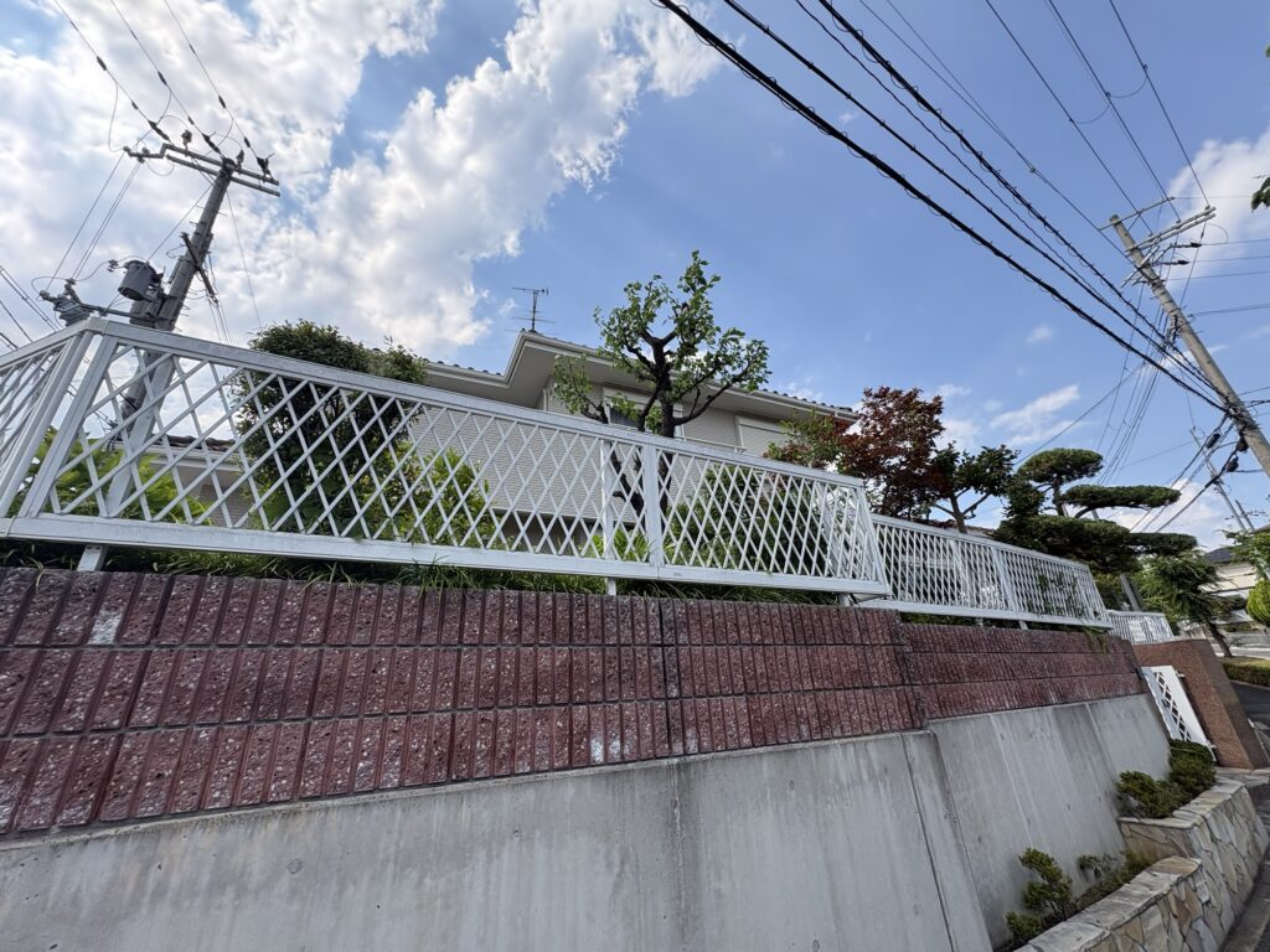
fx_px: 514
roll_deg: +3.7
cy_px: 476
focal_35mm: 14
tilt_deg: +24.5
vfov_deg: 85.7
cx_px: 635
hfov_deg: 102.1
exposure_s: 1/1709
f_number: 2.2
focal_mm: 2.22
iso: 64
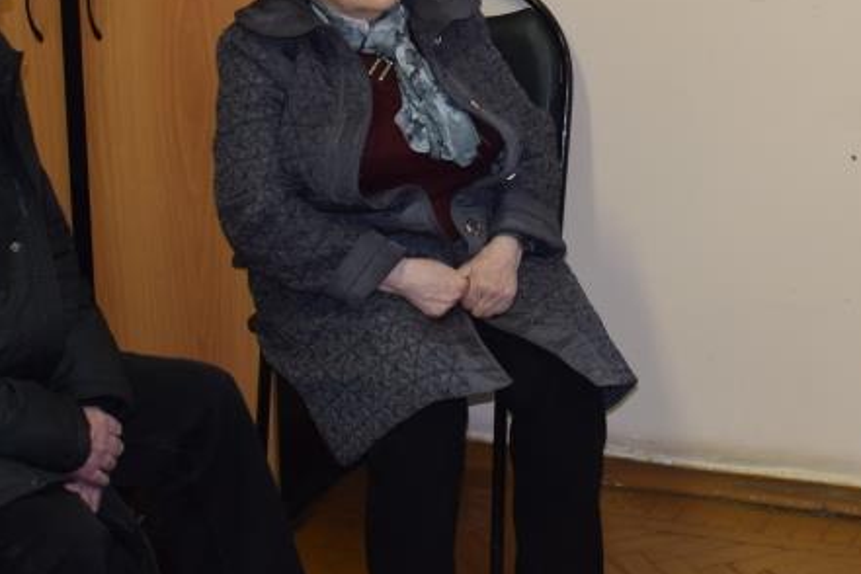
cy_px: -3
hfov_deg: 23.1
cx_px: 672
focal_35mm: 87
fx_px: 2084
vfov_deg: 15.4
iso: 800
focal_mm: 25
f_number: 4.5
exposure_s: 1/80
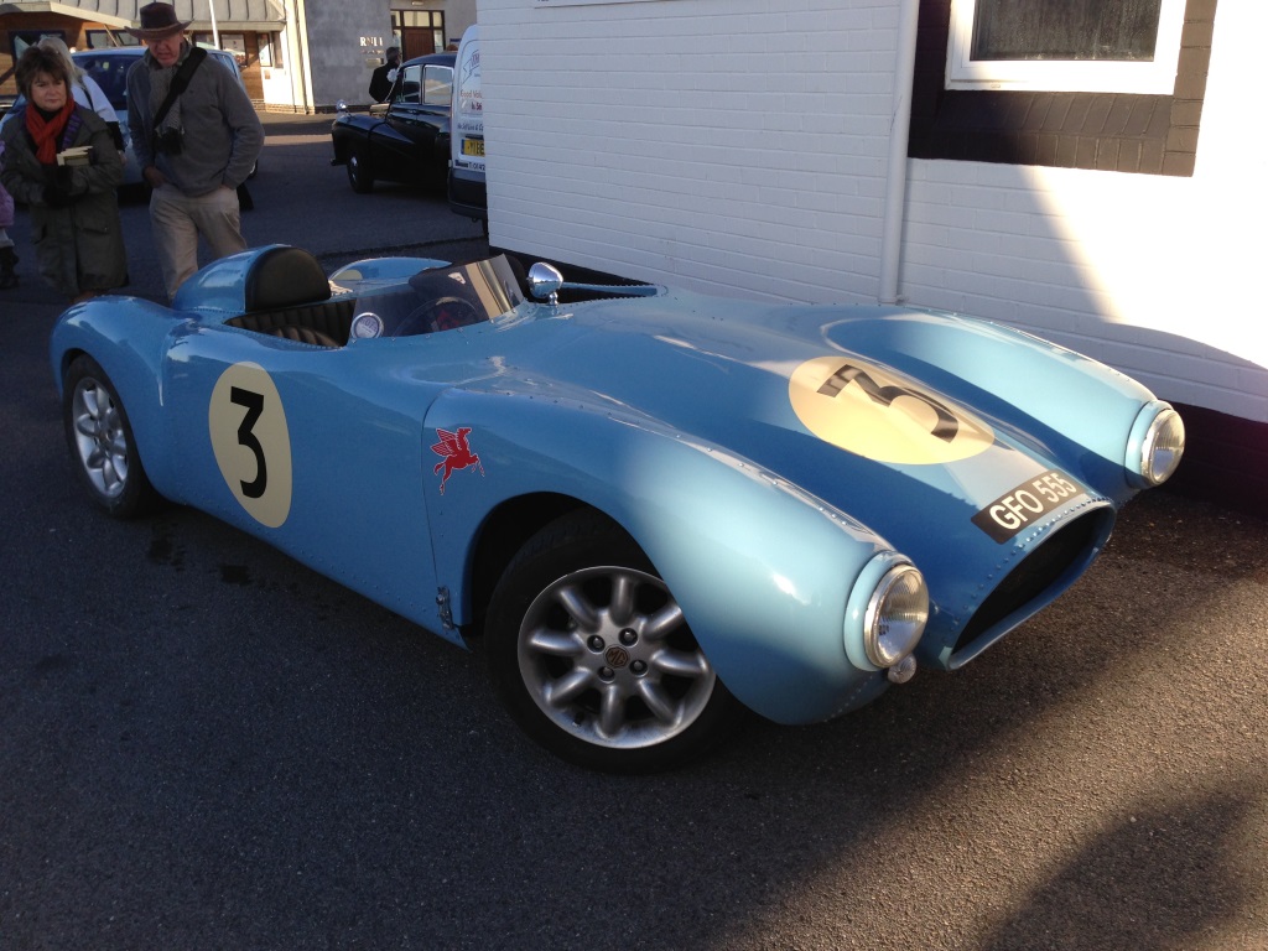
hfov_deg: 55.4
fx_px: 1209
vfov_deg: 42.9
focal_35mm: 33
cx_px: 634
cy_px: 476
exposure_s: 1/583
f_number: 2.4
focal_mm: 4.13
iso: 50
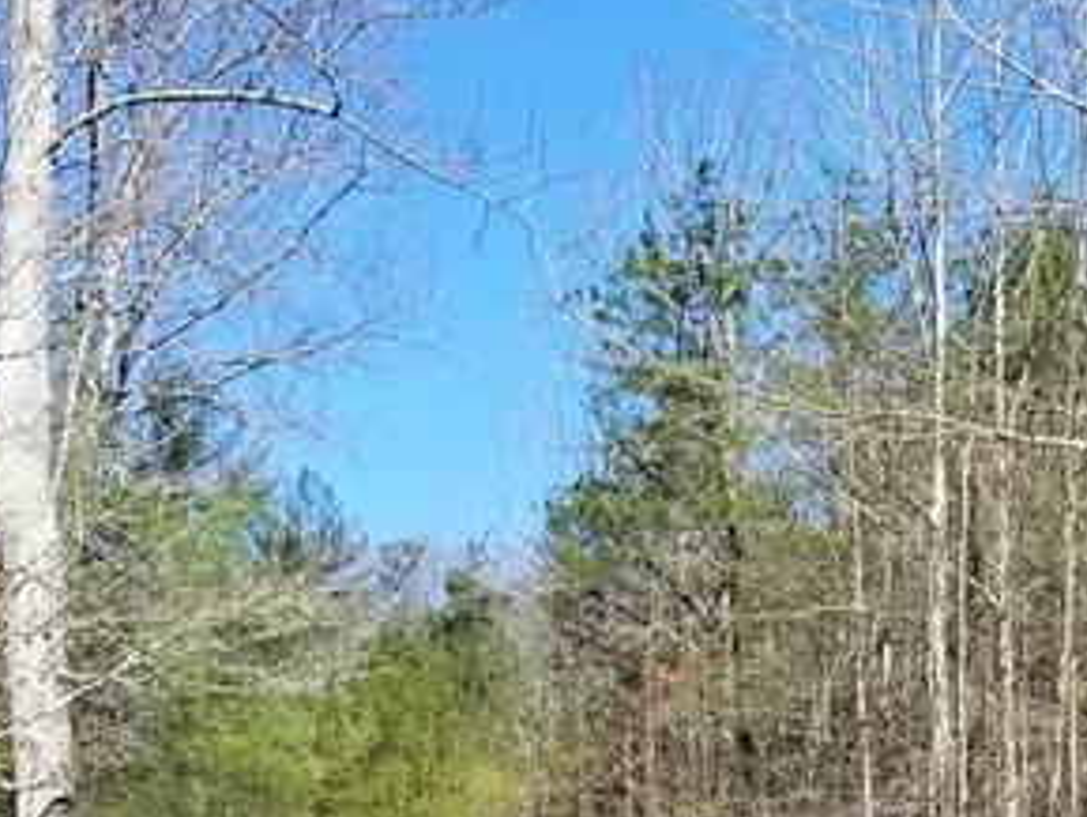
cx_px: 790
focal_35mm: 92
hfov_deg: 21.2
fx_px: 2890
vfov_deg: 14.9
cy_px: 1224
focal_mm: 4.3
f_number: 1.7
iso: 50
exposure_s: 1/1436
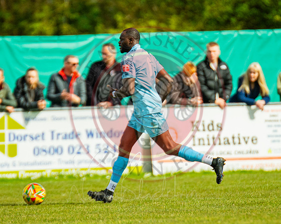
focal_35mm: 918
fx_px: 7631
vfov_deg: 1.7
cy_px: 112
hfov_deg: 2.1
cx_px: 169
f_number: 4
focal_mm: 420
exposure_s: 1/5000
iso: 400
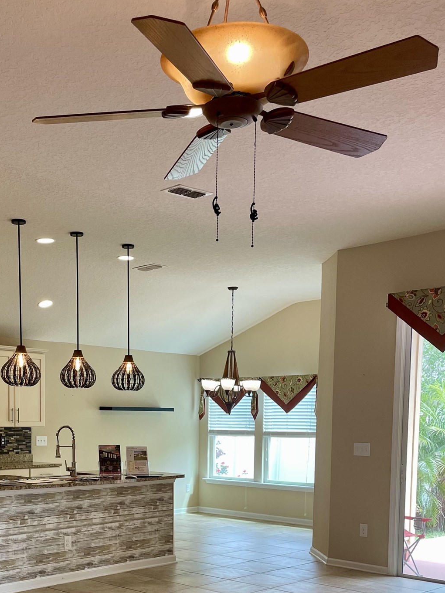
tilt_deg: -3.4
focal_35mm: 44
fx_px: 754
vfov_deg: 41.0
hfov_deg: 32.5
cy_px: 481
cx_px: 131
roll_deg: -0.2
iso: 64
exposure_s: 1/120
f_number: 1.6
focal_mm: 4.2
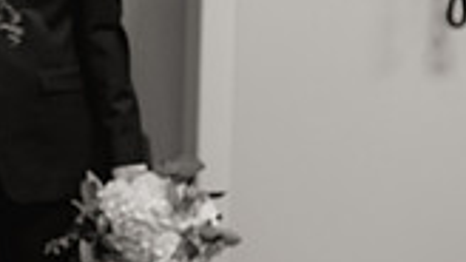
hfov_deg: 14.9
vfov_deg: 9.3
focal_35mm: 130
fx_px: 1605
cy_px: 36
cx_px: -301
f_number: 2.8
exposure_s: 1/125
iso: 1600
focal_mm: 35
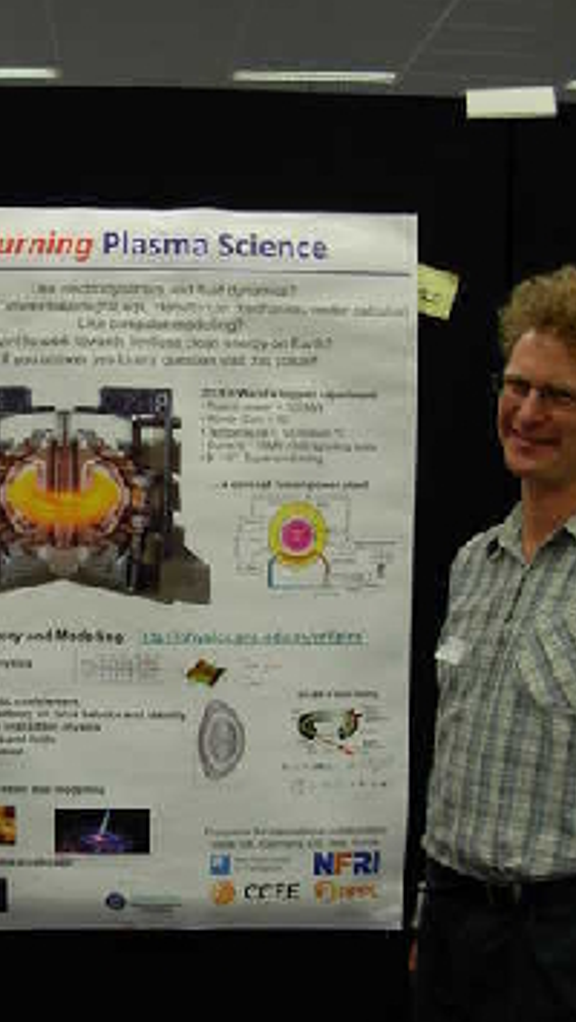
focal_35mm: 56
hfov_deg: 21.2
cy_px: 512
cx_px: 109
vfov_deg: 37.2
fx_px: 1519
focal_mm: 6.3
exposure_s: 1/11.3
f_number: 2.9
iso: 79
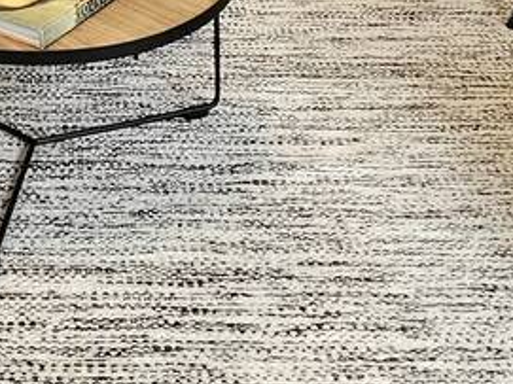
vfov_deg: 15.3
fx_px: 1022
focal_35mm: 69
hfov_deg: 27.1
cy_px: -465
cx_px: 44
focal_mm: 2.2
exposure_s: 1/60.2
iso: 100
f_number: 2.2
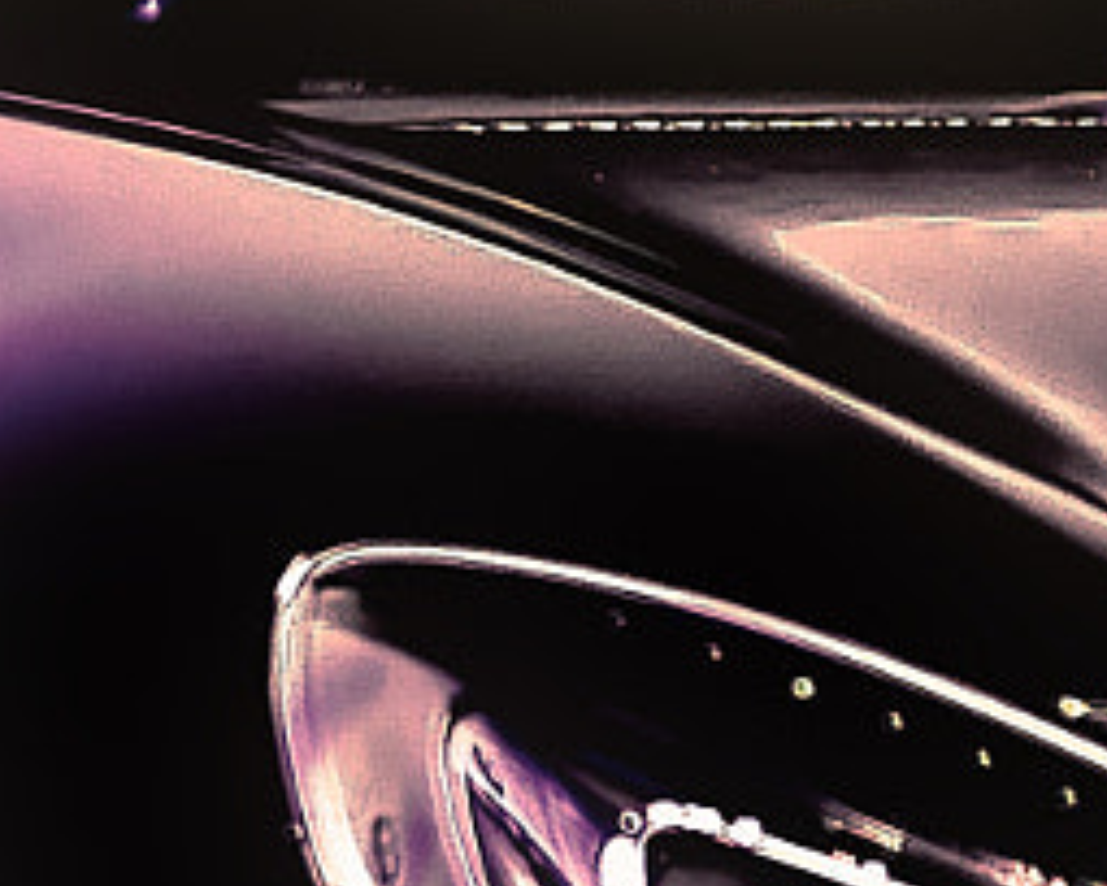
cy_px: 1220
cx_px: 2210
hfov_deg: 8.8
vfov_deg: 7.4
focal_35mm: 206
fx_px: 6749
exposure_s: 1/40
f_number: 1.4
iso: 400
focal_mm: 35
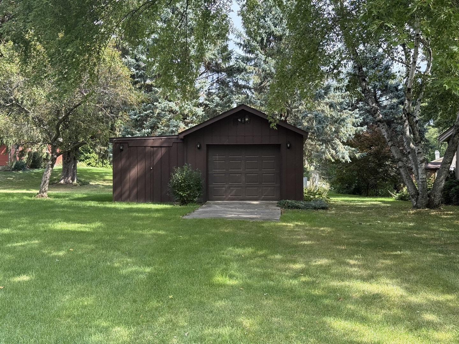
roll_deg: +0.7
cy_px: 172
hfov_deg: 39.7
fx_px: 636
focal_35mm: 48
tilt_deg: -0.1
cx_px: 230
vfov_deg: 30.3
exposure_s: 1/657
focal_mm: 6.76
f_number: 1.78
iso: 80
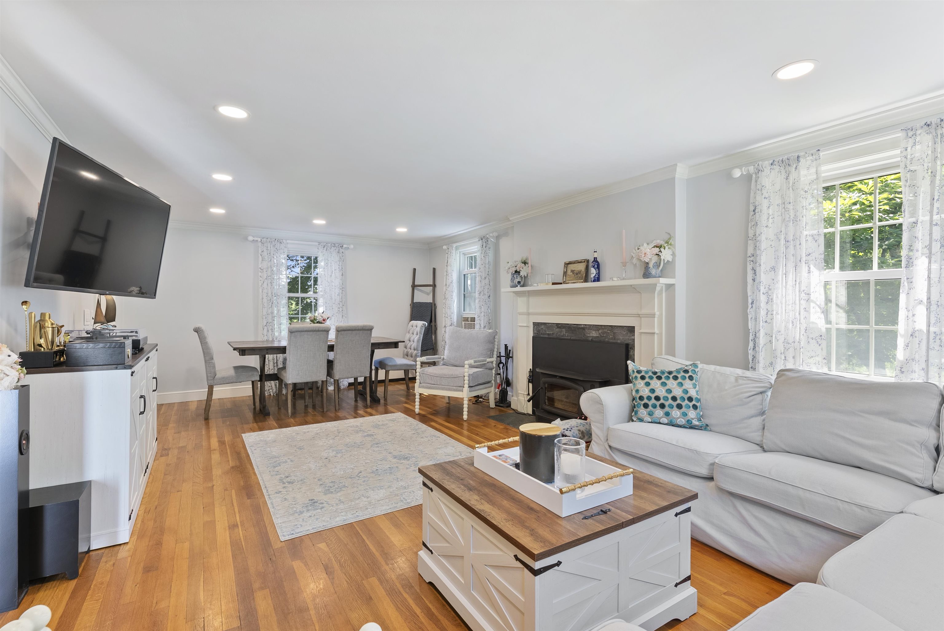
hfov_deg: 96.7
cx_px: 472
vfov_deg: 73.8
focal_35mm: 16
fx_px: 420
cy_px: 316
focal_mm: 16
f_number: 9
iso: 100
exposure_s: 1/1.25
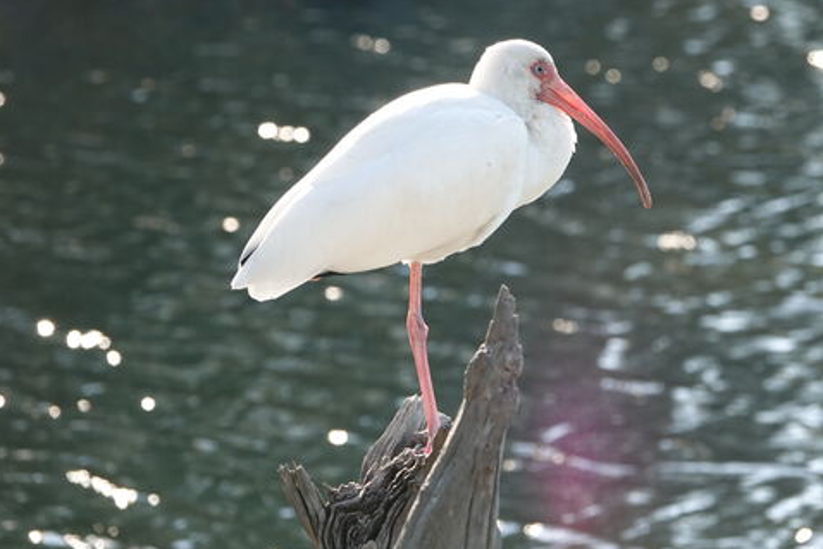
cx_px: 486
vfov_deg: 3.3
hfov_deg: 5.0
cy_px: 231
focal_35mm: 415
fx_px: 9490
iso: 250
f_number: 4
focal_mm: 113.69
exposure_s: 1/250
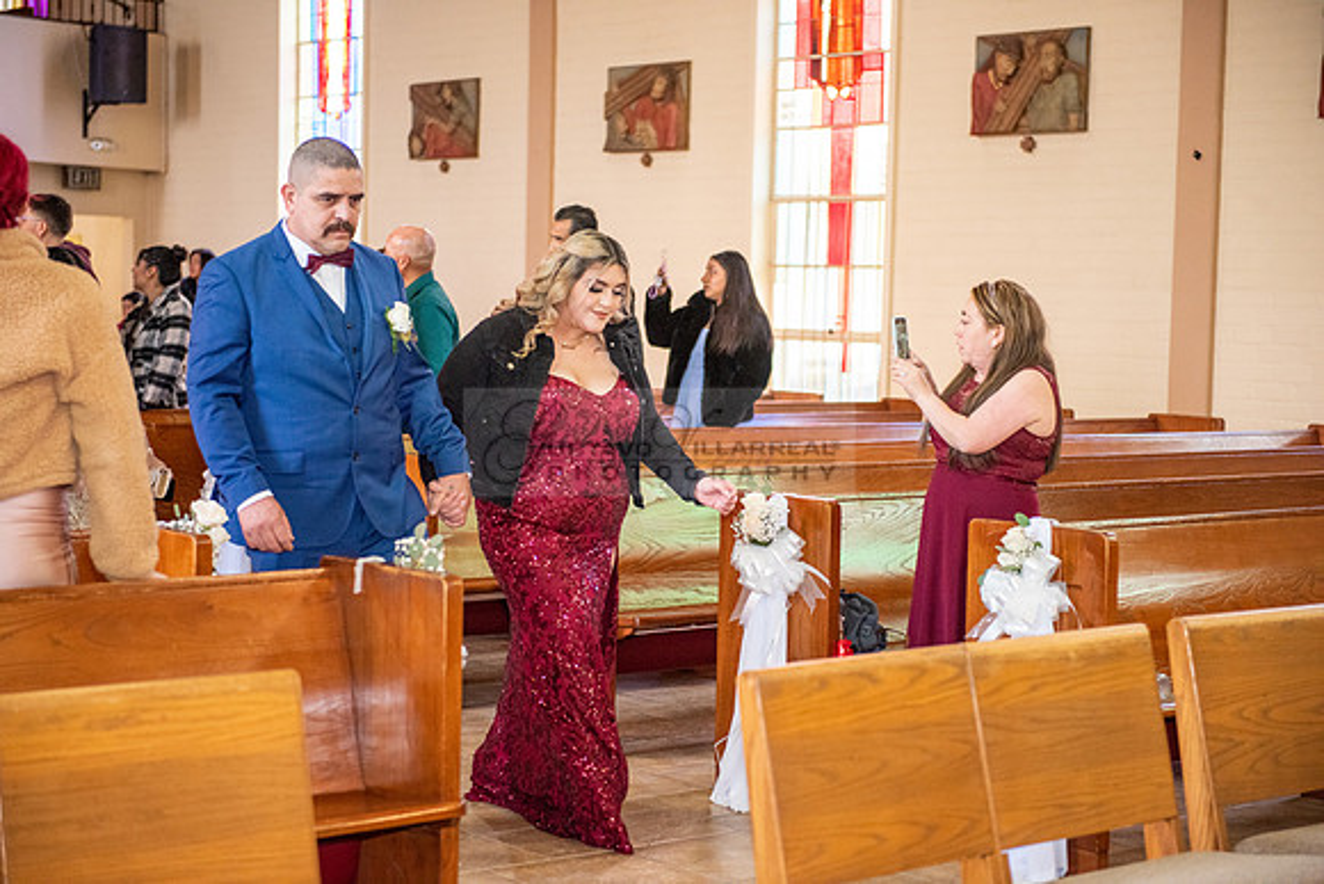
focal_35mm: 70
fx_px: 2575
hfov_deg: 28.8
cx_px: 662
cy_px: 442
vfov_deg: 19.5
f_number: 2.8
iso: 2000
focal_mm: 70
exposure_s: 1/250
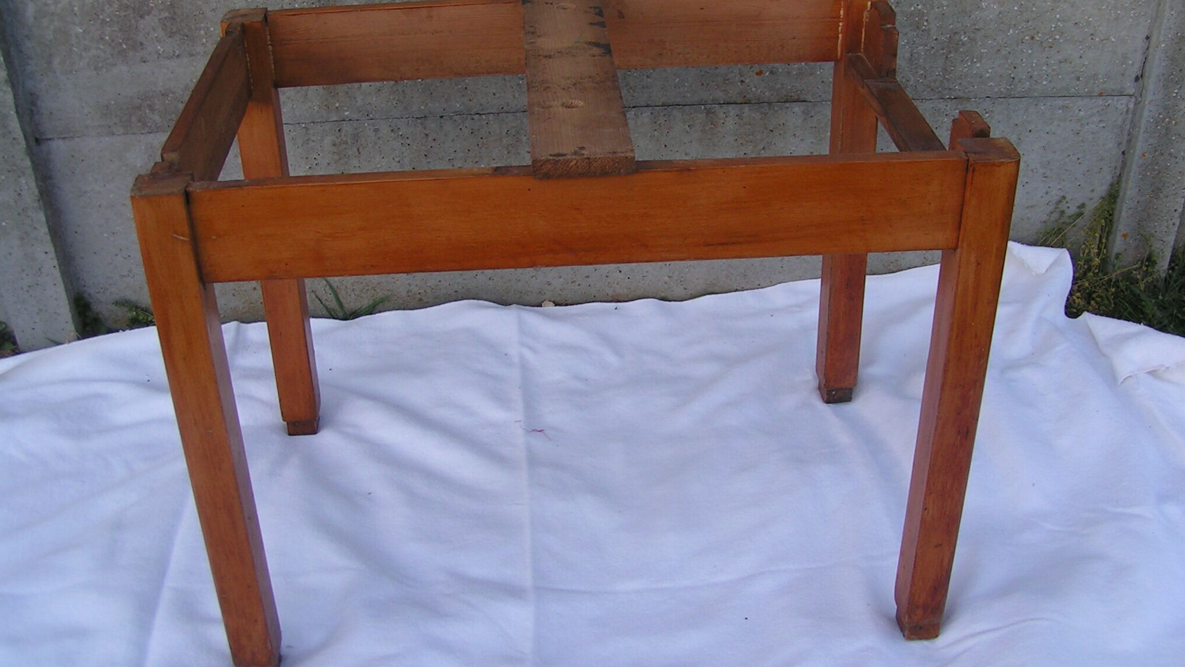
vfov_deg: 28.3
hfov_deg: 48.4
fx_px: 1320
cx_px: 599
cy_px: 291
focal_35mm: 42
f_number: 4.5
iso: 50
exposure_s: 1/50
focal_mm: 5.8
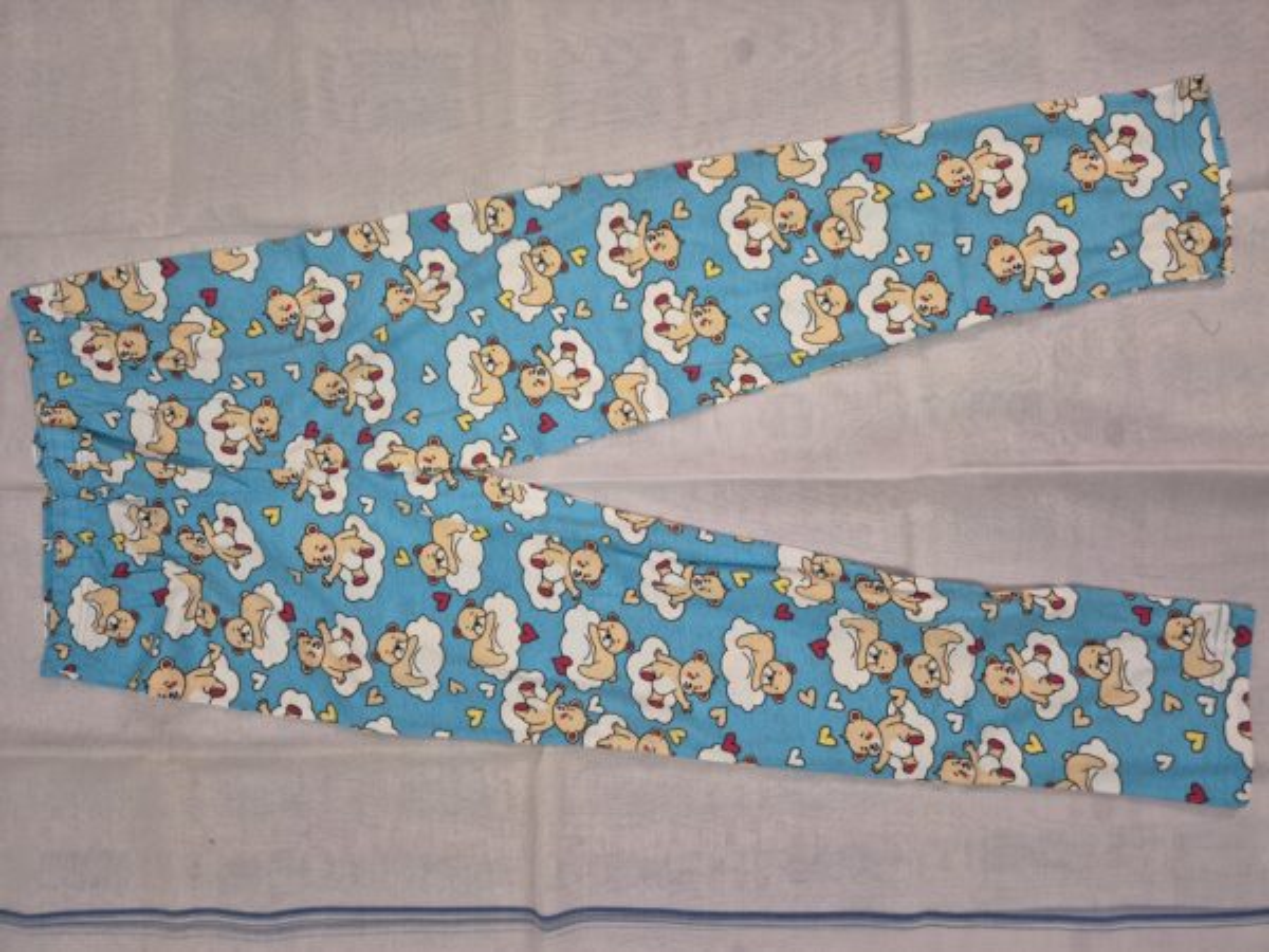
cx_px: 634
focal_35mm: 23
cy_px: 476
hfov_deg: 73.9
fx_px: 843
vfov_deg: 58.9
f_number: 1.8
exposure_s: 1/100
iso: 500
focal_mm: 5.4
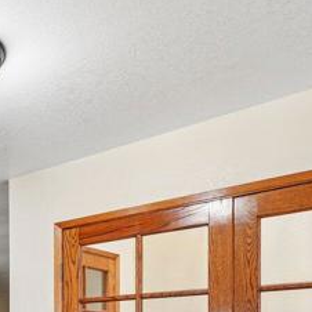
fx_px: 510
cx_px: -92
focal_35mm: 50
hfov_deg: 28.1
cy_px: 352
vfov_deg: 30.1
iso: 400
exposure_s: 1/10
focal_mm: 13
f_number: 8
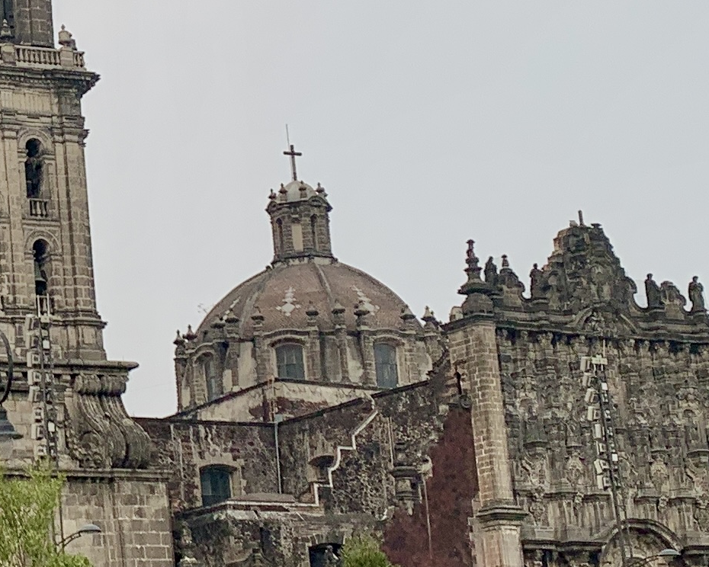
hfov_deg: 16.6
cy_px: 111
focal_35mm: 110
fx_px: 2308
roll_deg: +1.9
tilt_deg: +17.3
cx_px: -180
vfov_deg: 13.9
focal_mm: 4.25
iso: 25
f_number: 1.8
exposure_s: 1/1149
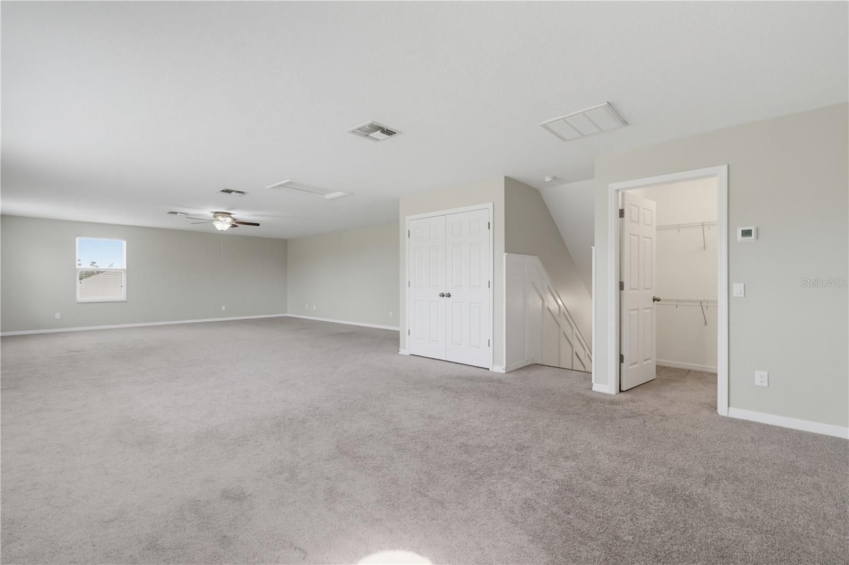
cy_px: 282
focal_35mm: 16
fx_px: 389
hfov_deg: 95.0
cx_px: 424
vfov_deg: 72.0
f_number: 13
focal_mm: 16.5
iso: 1600
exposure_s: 1/15
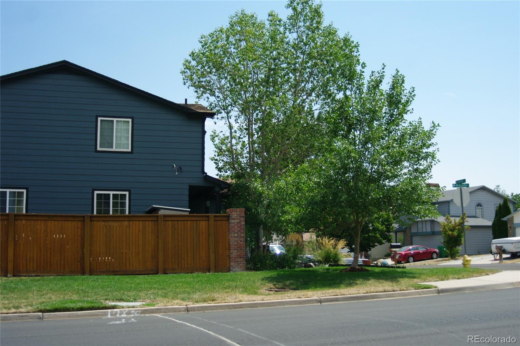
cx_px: 260
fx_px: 606
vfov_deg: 31.8
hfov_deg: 46.4
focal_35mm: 42
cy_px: 173
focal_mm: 28
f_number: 3.5
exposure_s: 1/4000
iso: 400
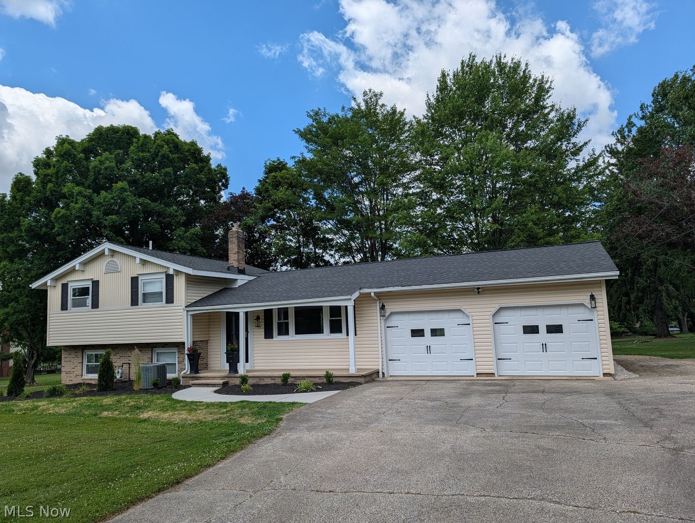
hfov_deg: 71.5
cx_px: 348
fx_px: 482
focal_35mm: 24
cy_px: 262
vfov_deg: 56.9
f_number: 1.68
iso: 21
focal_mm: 6.9
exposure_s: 1/1435
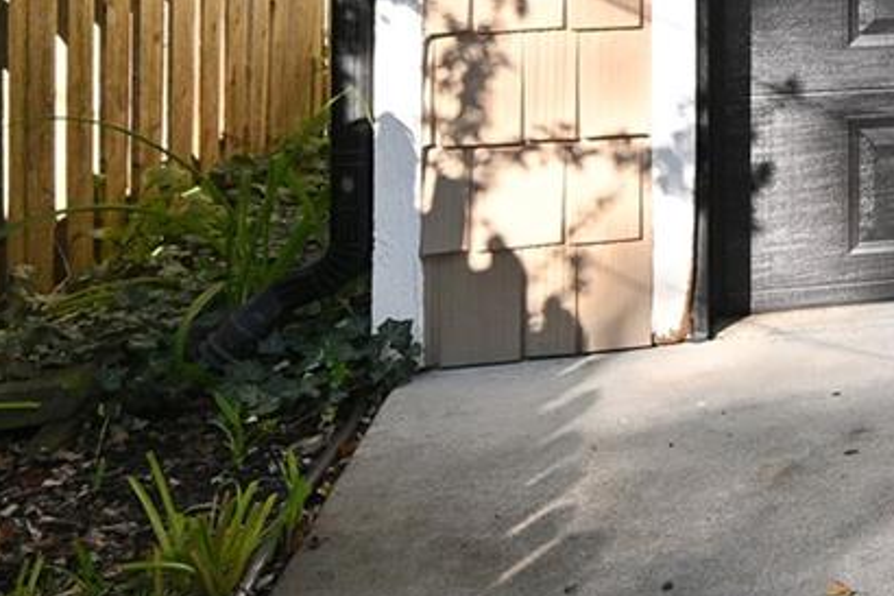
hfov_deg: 18.4
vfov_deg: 18.0
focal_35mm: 70
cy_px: -208
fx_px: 1738
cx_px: 1803
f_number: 7.1
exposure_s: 1/80
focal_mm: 14
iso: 100
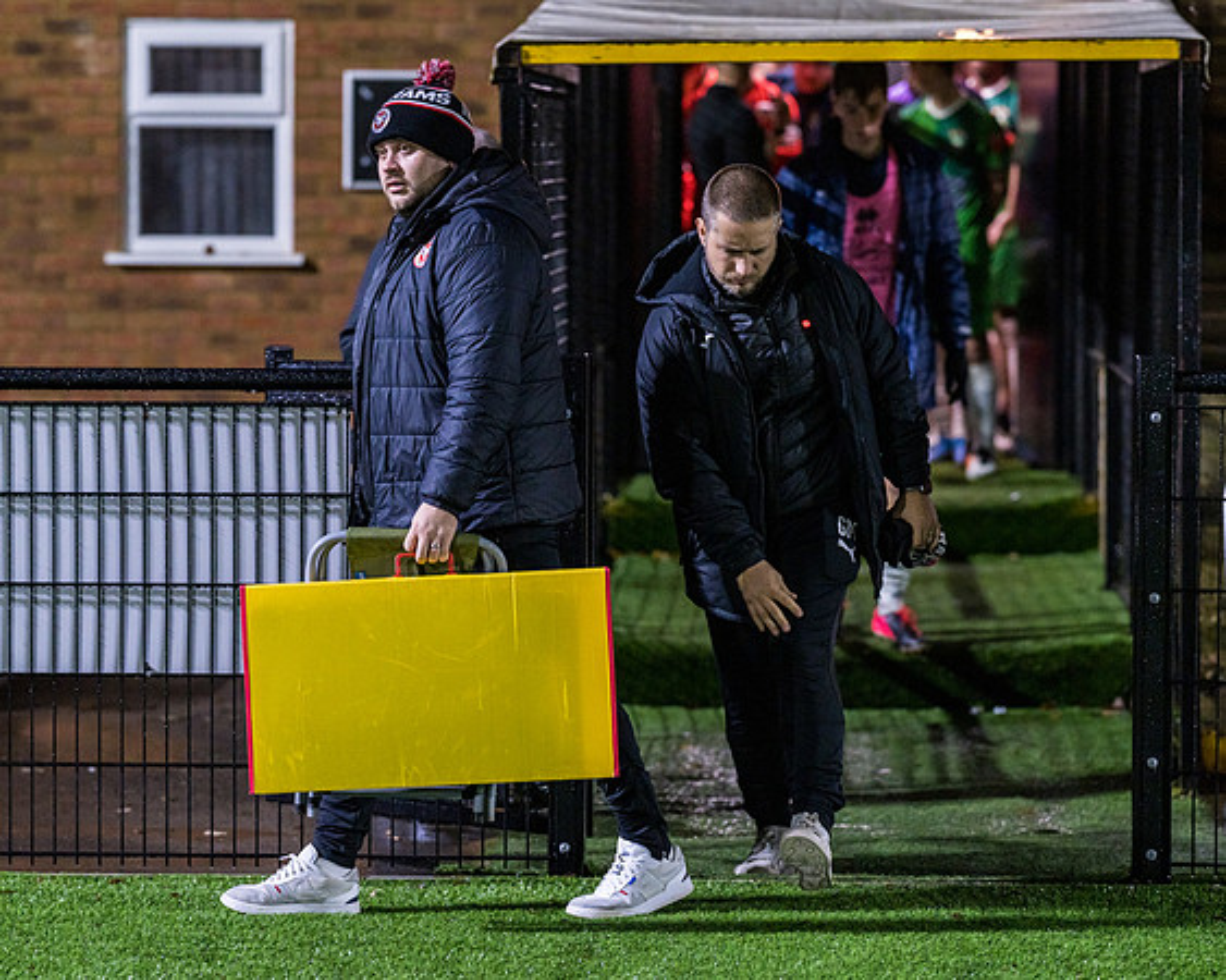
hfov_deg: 11.9
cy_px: 479
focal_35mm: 162
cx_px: 538
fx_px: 5858
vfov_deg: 9.6
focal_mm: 135
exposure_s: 1/250
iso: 4000
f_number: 2.8
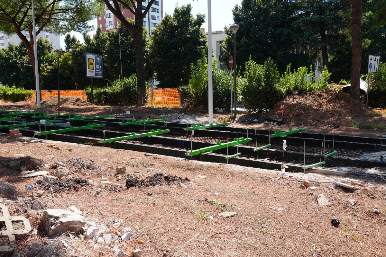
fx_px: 386
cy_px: 128
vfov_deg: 36.9
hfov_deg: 53.1
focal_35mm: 36
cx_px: 193
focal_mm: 24
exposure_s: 1/100
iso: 100
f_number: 8
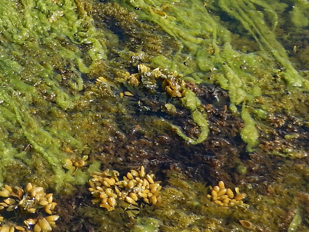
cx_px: -190
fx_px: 1223
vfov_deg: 10.6
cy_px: -48
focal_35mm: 137
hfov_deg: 13.4
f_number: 4.2
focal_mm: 7.2
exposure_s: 1/400
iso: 125
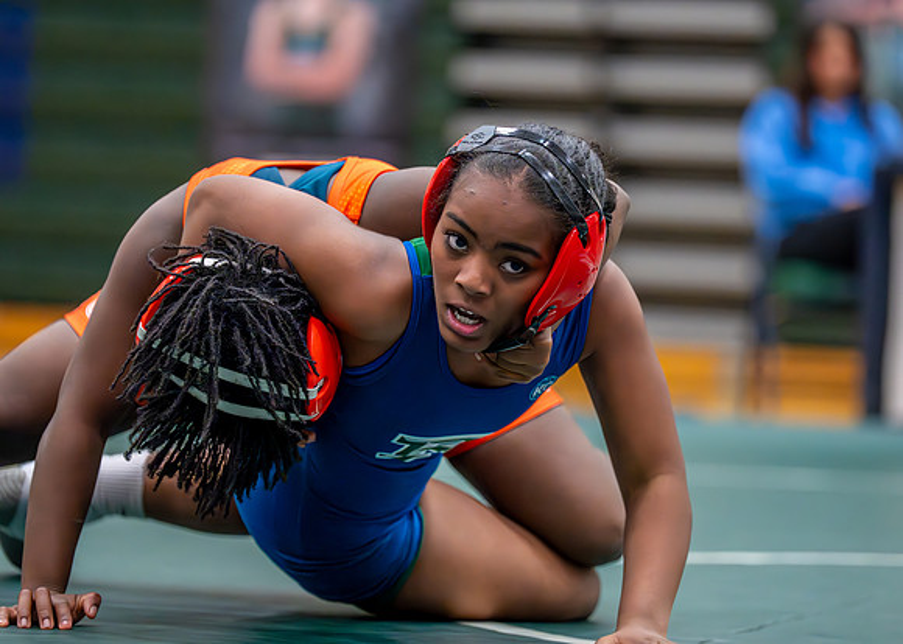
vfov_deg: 7.1
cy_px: 289
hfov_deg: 10.0
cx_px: 471
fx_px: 5185
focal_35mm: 202
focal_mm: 167
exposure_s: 1/1000
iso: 6400
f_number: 2.8
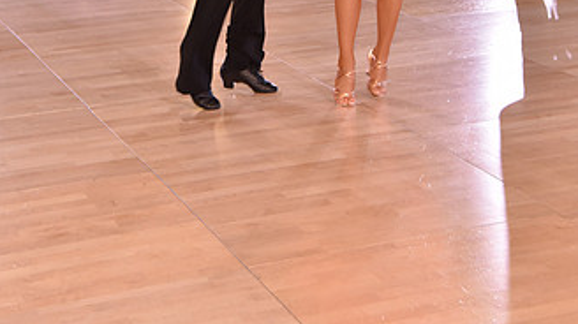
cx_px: 323
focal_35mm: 89
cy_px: -92
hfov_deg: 23.9
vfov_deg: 13.1
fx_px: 1363
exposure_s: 1/250
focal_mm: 48
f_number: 4
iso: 1600
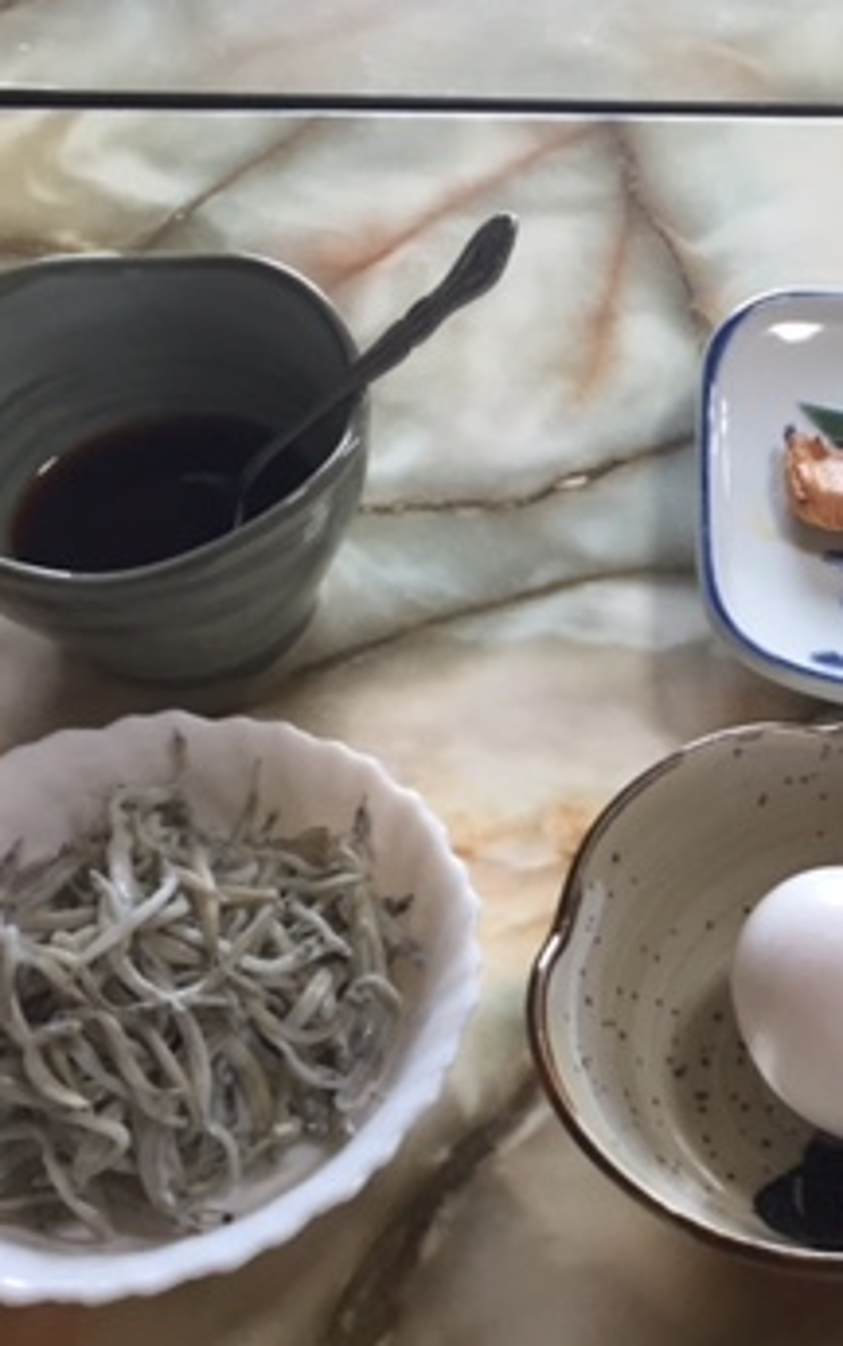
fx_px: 2093
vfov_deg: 35.6
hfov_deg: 21.0
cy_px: 769
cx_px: 1050
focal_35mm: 57
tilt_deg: -53.4
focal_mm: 4.15
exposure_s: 1/33
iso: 40
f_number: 2.2
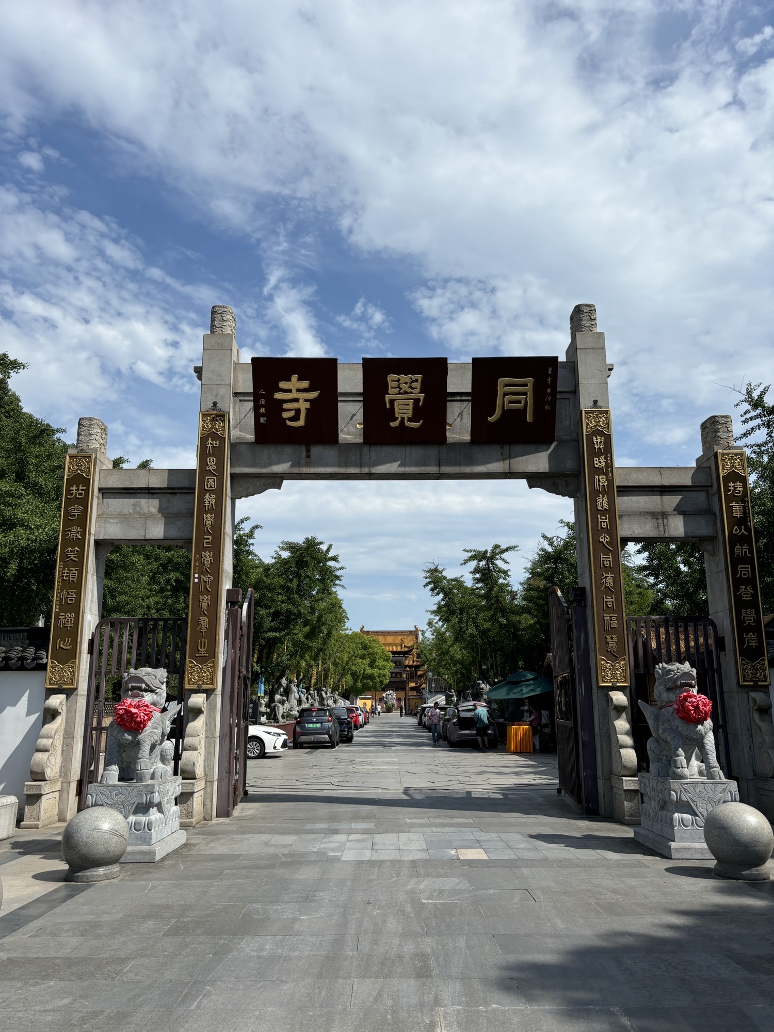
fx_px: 775
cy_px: 516
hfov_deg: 53.1
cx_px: 387
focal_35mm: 26
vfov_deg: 67.3
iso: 50
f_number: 1.6
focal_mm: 5.96
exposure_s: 1/5618
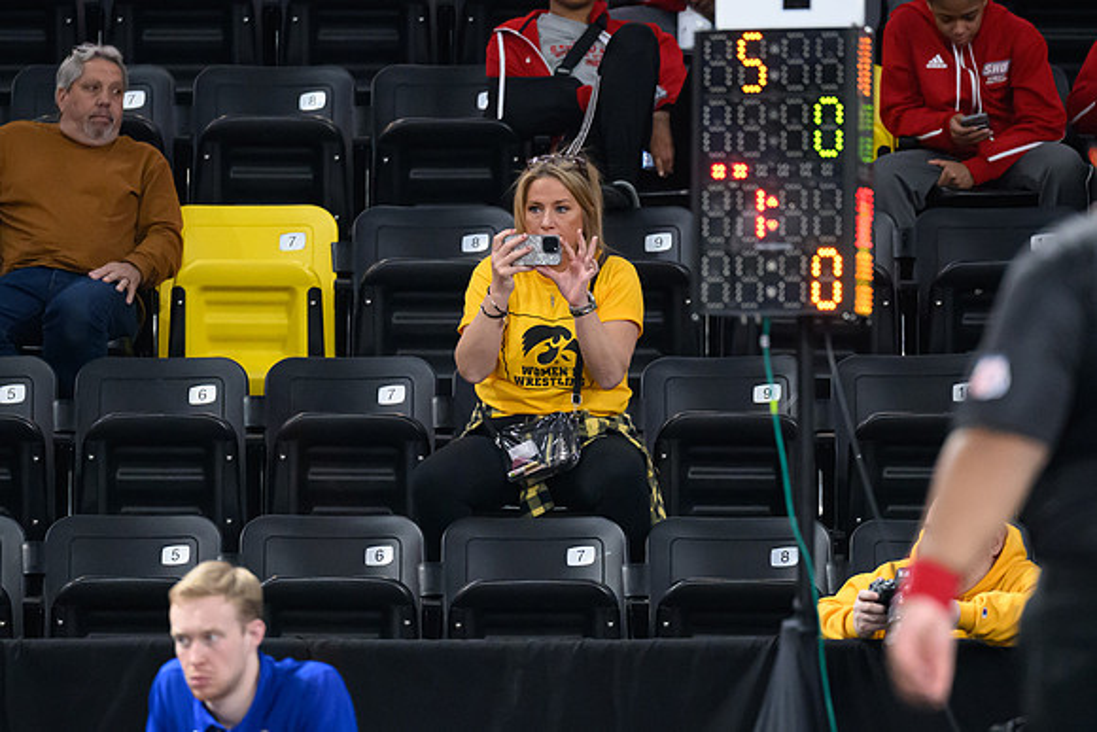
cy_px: 374
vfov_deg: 3.8
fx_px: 10968
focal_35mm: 360
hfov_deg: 5.7
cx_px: 529
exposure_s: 1/800
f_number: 2.8
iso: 6400
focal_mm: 200
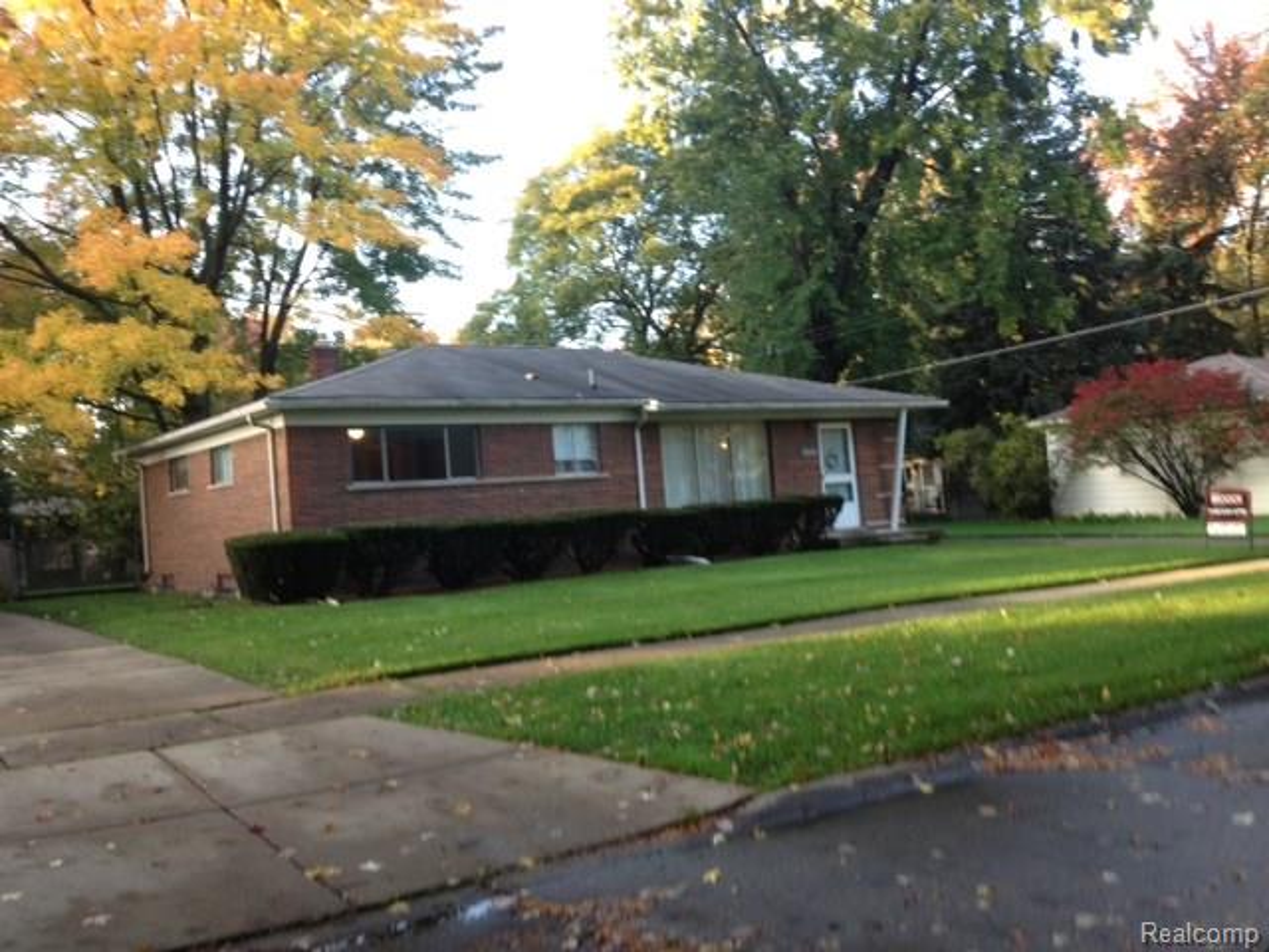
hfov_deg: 52.6
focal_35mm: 35
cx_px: 634
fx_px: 1283
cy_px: 476
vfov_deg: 40.7
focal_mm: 4.28
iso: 50
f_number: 2.4
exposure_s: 1/60
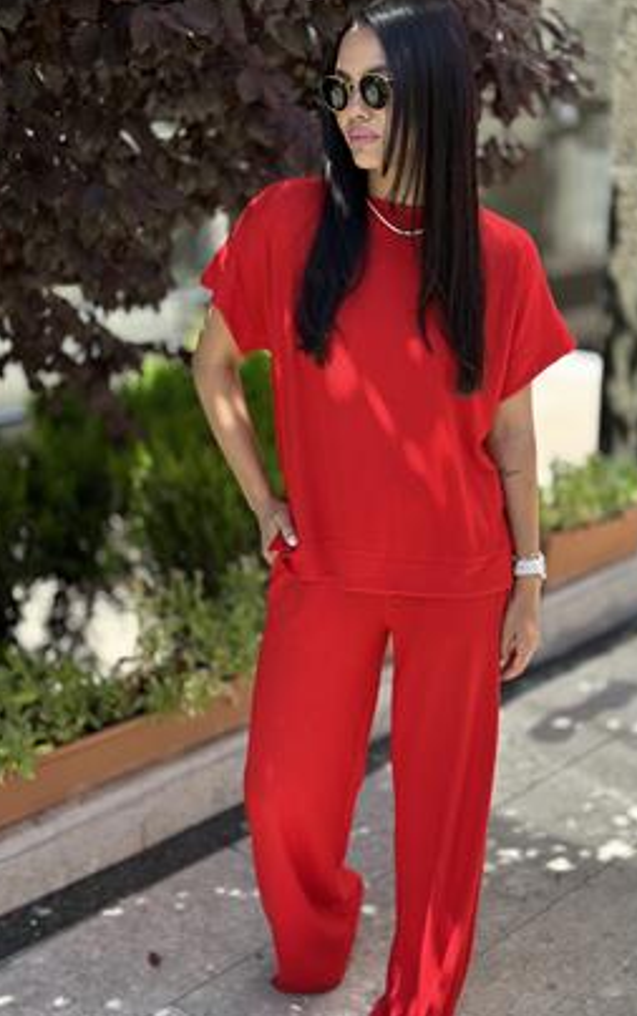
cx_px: 373
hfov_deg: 24.9
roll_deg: -0.4
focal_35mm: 52
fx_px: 1442
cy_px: 507
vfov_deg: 38.8
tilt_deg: -17.3
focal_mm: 6.86
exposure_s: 1/756
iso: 80
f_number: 1.78
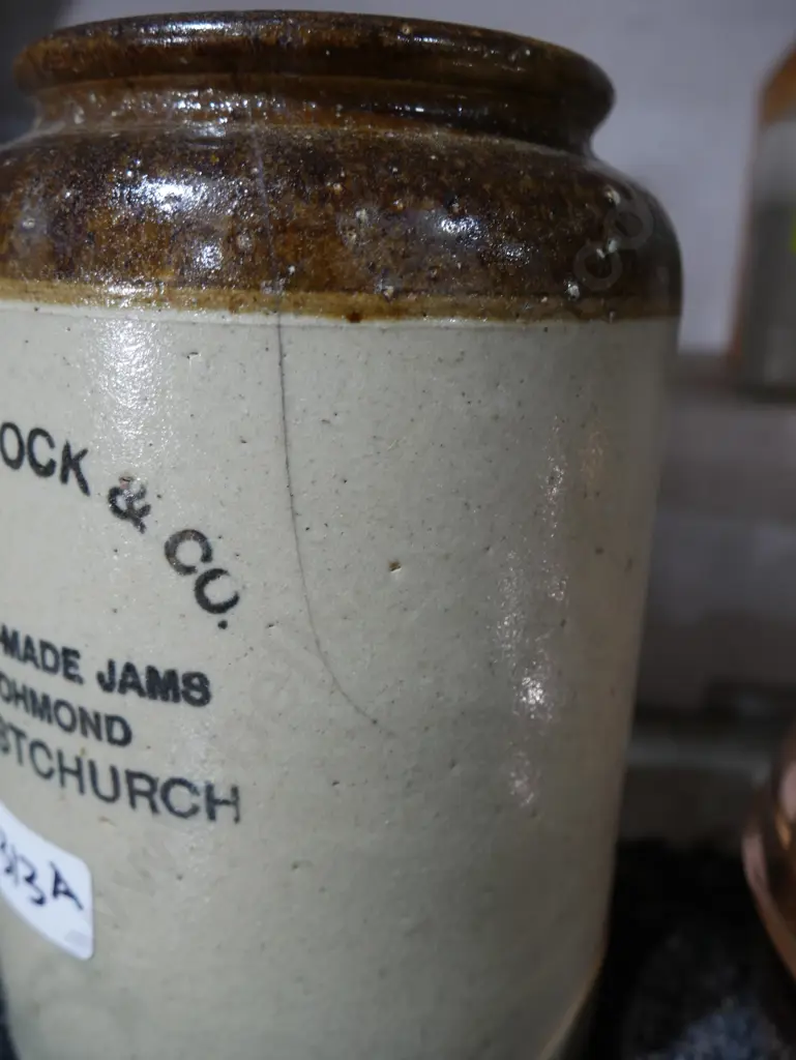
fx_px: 980
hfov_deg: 44.2
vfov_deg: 56.8
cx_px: 398
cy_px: 530
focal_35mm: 32
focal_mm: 16
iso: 640
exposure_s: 1/60
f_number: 3.6
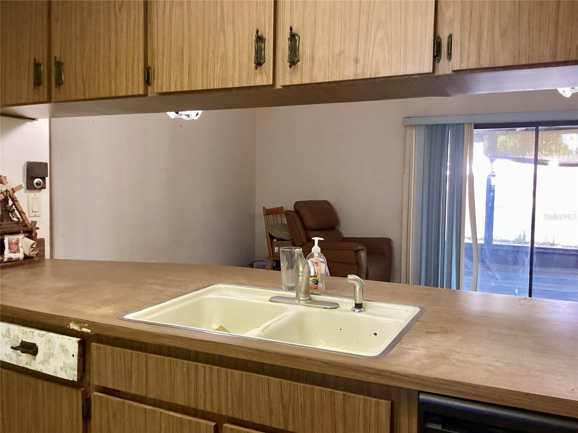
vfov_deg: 45.4
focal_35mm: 31
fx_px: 518
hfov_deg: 58.4
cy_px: 216
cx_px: 289
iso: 250
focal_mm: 3.3
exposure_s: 1/60
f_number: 2.4
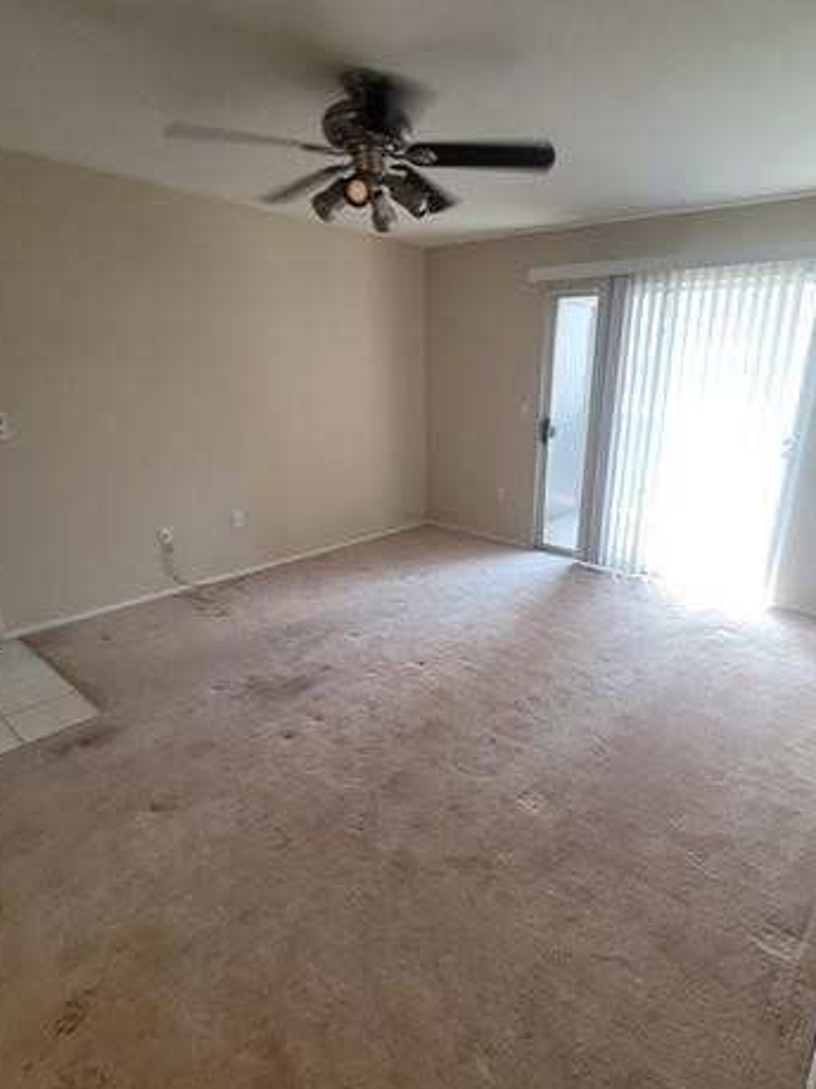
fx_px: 535
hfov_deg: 74.4
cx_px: 460
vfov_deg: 91.0
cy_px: 574
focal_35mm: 17
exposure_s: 1/60
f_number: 2.2
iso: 125
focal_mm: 2.2
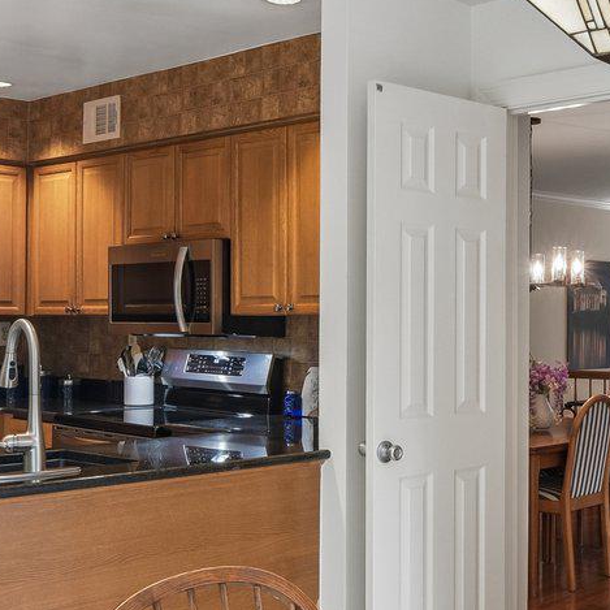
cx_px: 438
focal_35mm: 52
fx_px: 1037
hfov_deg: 32.3
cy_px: 338
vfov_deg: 32.8
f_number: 8
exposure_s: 1/13
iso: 400
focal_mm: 14
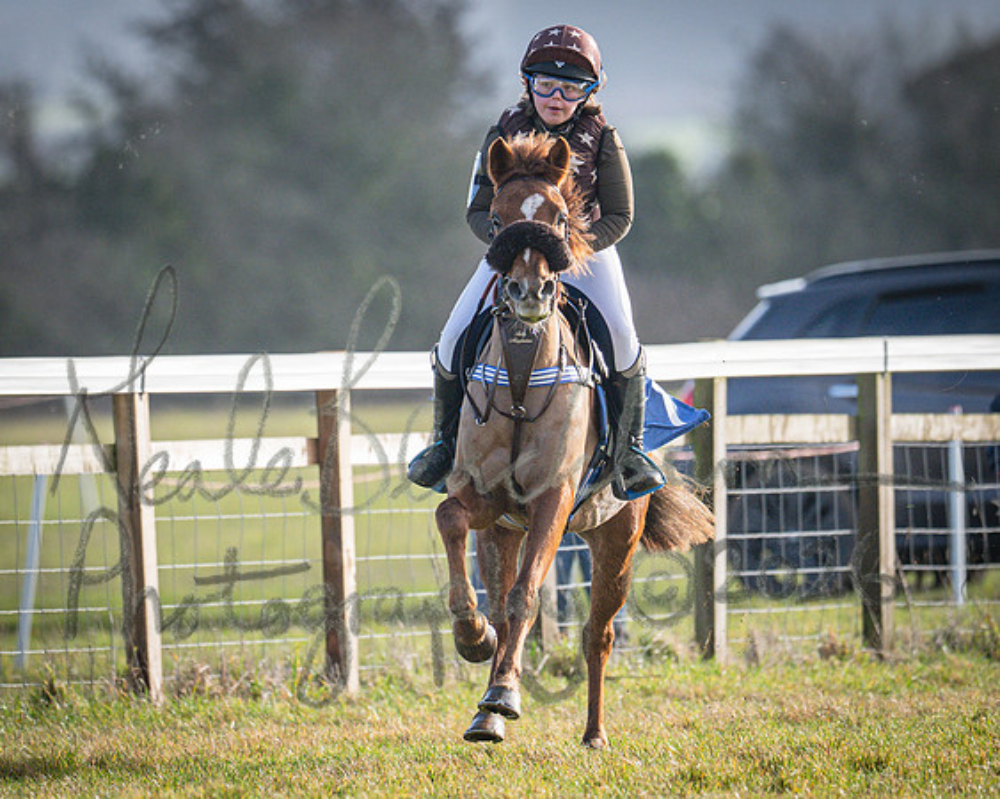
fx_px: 27893
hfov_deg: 2.1
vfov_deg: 1.6
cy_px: 299
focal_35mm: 943
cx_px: 371
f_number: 4.5
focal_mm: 400
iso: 400
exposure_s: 1/1250
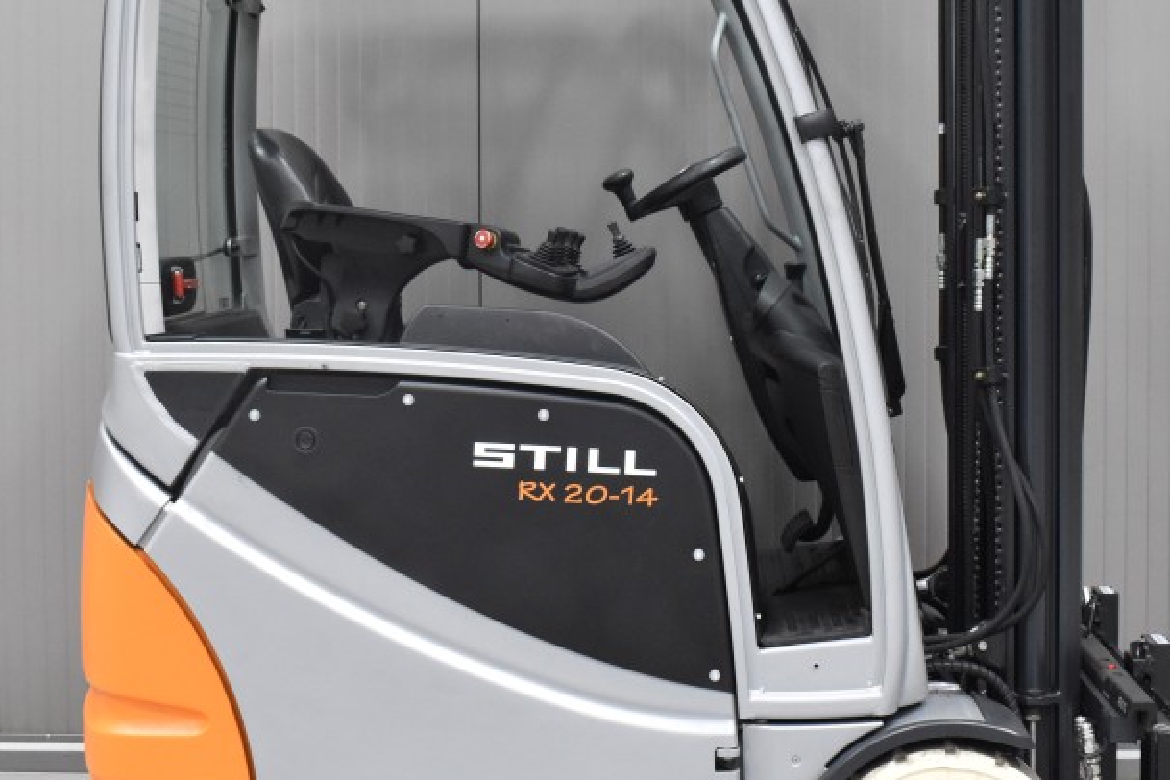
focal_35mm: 65
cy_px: 273
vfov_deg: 20.9
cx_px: 632
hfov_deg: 30.9
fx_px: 2112
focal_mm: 22
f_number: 4.5
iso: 1600
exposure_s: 1/50
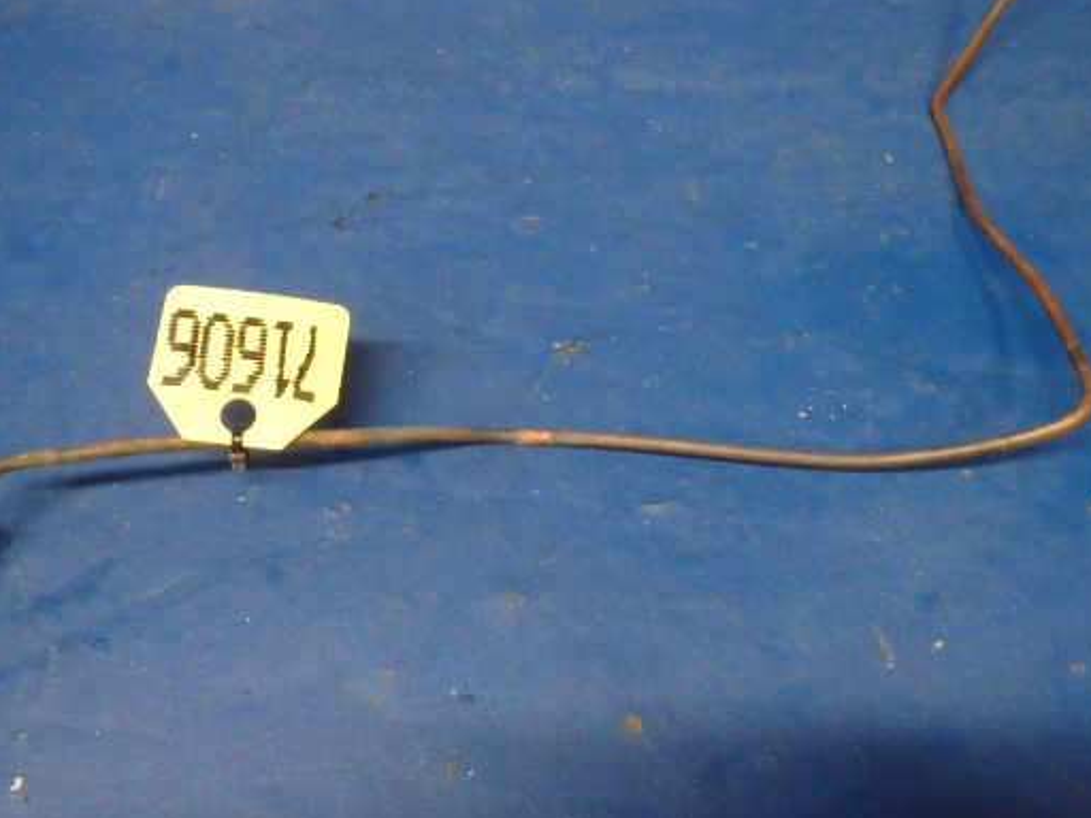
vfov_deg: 40.5
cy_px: 320
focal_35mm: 35
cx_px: 539
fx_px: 1103
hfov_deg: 52.6
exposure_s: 1/30
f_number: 3.9
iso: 800
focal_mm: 5
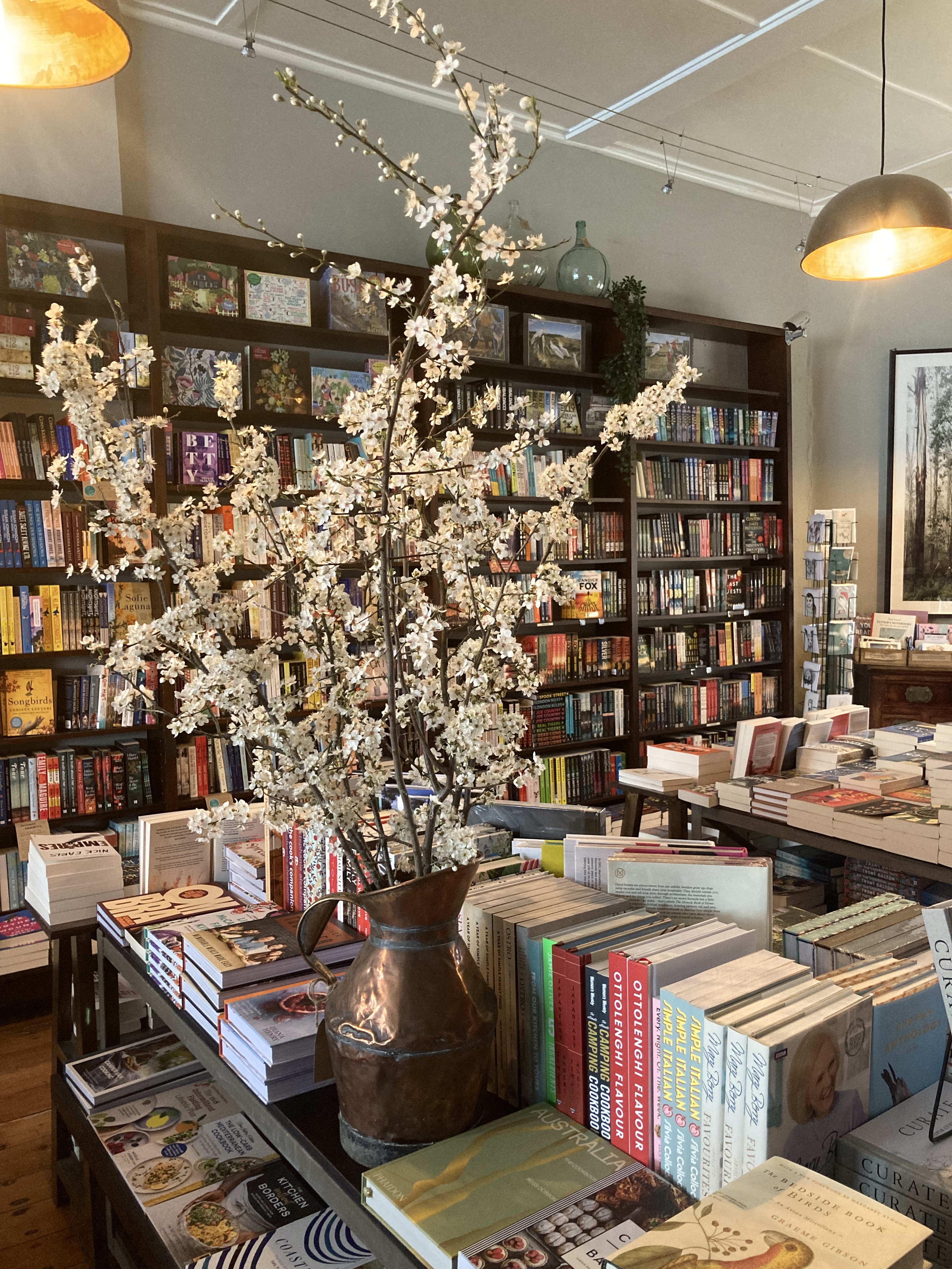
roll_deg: +1.0
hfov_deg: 49.7
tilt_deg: -2.7
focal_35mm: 28
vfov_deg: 63.4
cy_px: 634
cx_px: 476
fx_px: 1027
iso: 400
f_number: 1.8
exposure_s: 1/33
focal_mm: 3.99
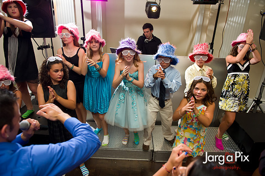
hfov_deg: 73.8
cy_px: 88
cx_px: 132
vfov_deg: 53.1
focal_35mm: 24
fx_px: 177
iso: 1600
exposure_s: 1/125
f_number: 3.2
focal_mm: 24
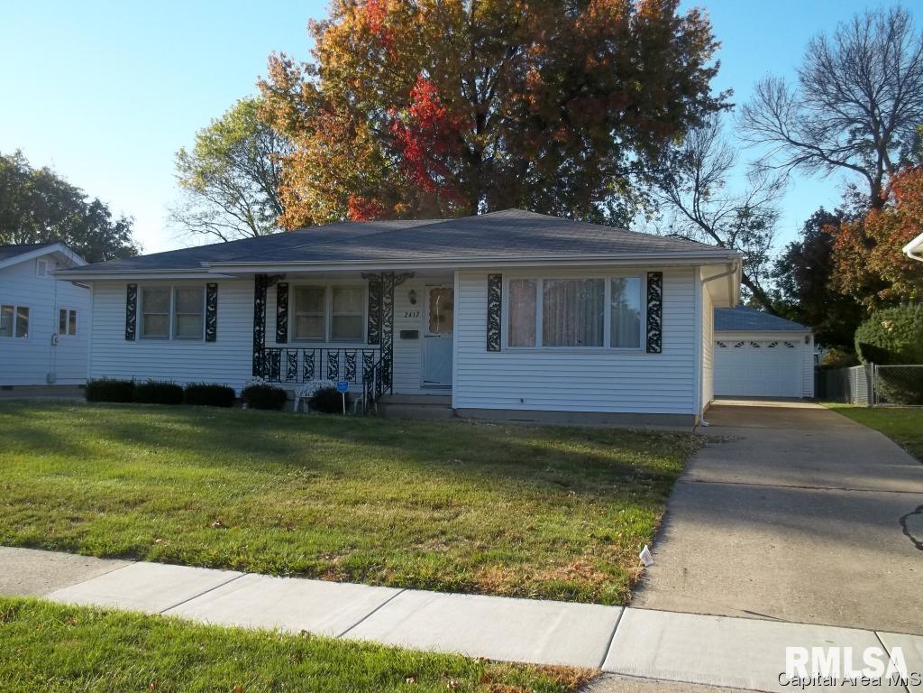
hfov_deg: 55.4
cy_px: 346
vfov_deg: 42.9
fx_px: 880
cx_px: 462
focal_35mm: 33
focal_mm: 5.9
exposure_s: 1/400
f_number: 3.3
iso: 64
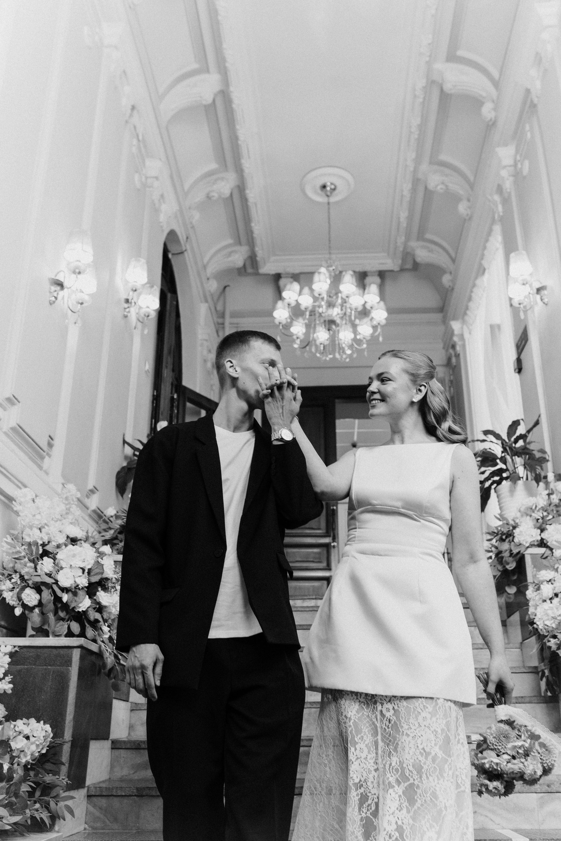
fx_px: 818
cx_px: 280
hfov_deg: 37.9
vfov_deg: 54.4
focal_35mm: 35
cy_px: 420
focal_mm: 35
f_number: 3.5
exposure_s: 1/320
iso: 2000
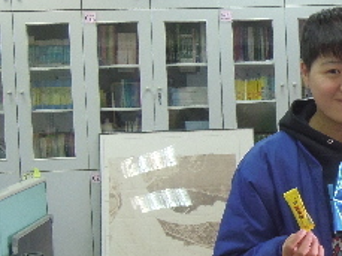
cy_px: 147
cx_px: 447
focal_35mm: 98
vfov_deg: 15.0
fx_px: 967
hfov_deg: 18.6
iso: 360
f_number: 3.2
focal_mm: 6.3
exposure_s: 1/50
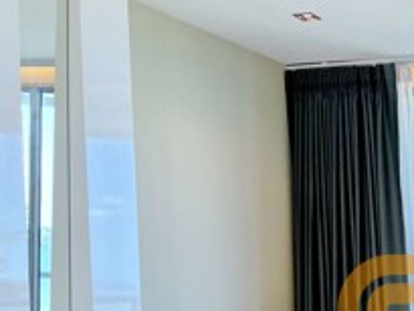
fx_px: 909
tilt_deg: -2.2
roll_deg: +1.6
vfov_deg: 18.9
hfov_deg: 22.2
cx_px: 578
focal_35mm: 76
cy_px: 309
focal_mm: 5.1
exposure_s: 1/100
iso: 32
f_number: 1.6
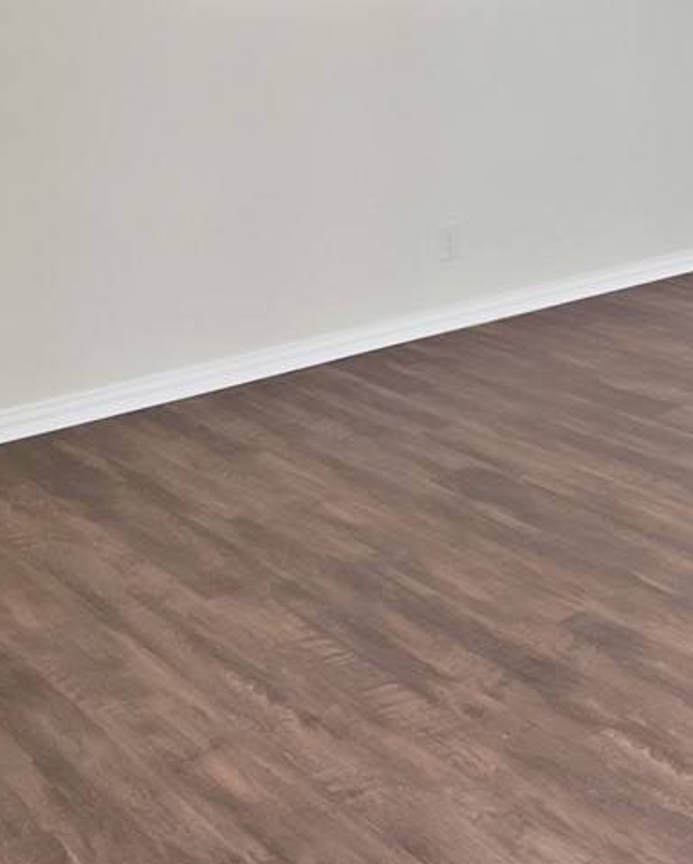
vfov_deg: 35.5
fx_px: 1203
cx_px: 859
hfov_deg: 27.7
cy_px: -12
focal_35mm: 47
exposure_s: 1/5
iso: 1250
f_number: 9
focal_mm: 12
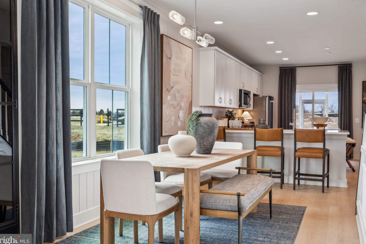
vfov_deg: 36.9
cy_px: 122
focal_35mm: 36
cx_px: 179
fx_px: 366
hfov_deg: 53.1
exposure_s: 1/20
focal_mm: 35
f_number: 8
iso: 200
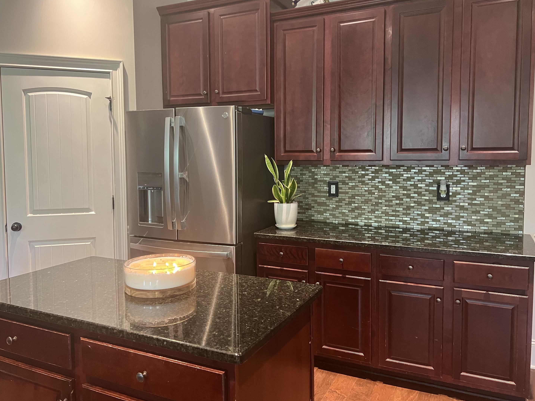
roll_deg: +0.4
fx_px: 433
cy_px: 187
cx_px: 269
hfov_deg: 63.4
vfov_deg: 49.7
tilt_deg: -4.2
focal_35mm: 28
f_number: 1.5
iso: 320
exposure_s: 1/60
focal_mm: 5.7
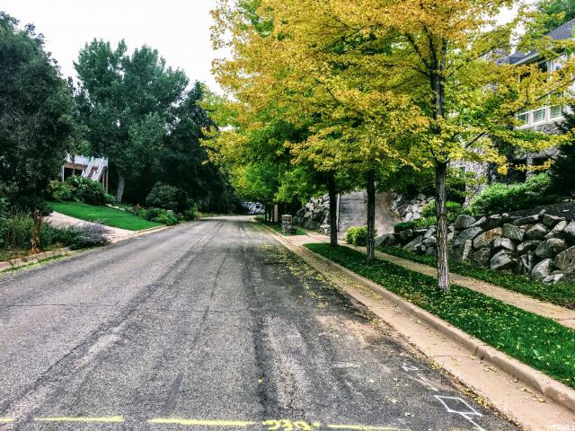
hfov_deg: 61.7
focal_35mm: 29
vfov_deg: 48.2
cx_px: 288
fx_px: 482
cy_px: 216
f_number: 2.2
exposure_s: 1/120
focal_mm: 4.15
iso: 32
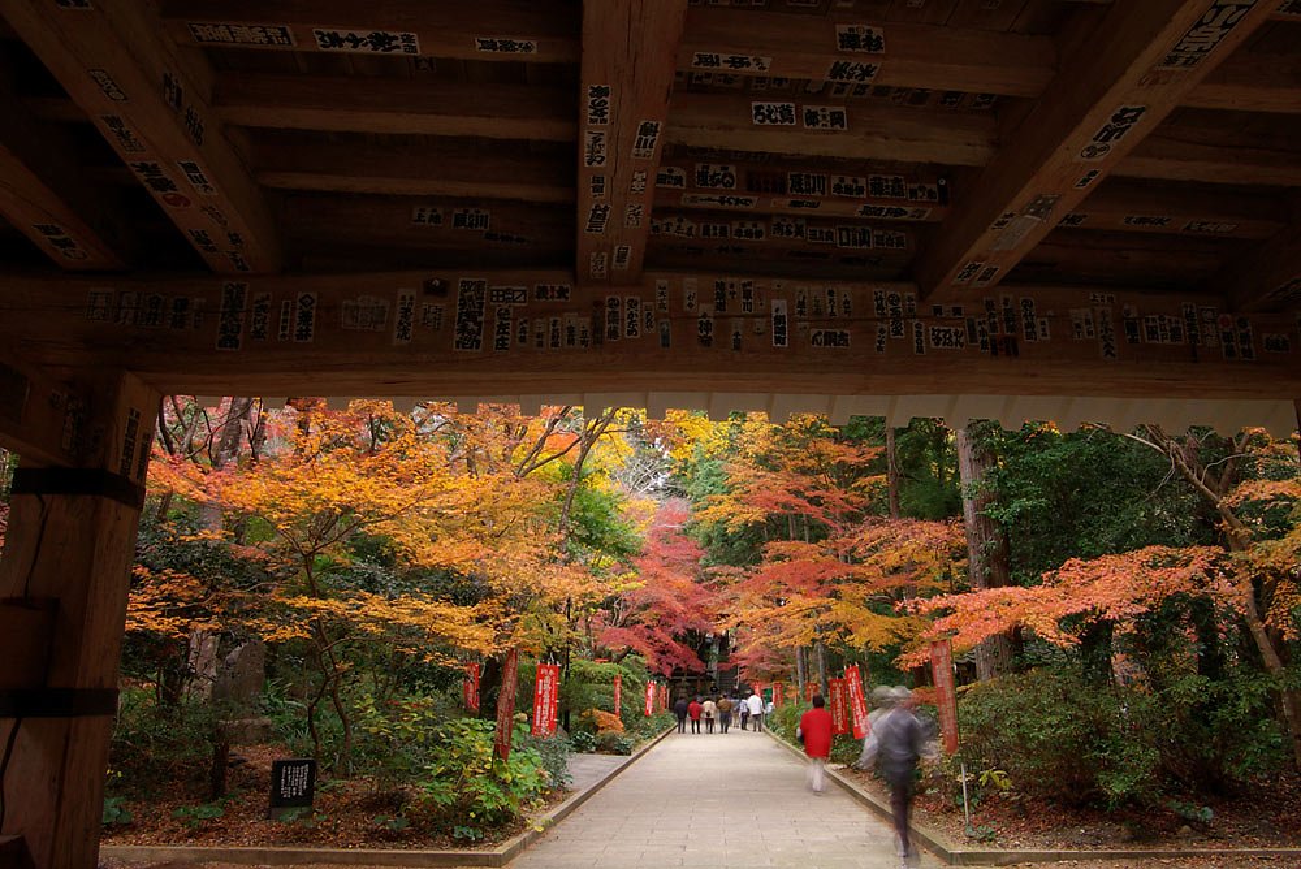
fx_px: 868
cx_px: 650
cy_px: 434
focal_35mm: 24
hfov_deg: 73.7
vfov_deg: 53.2
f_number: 20
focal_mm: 16
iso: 200
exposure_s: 1
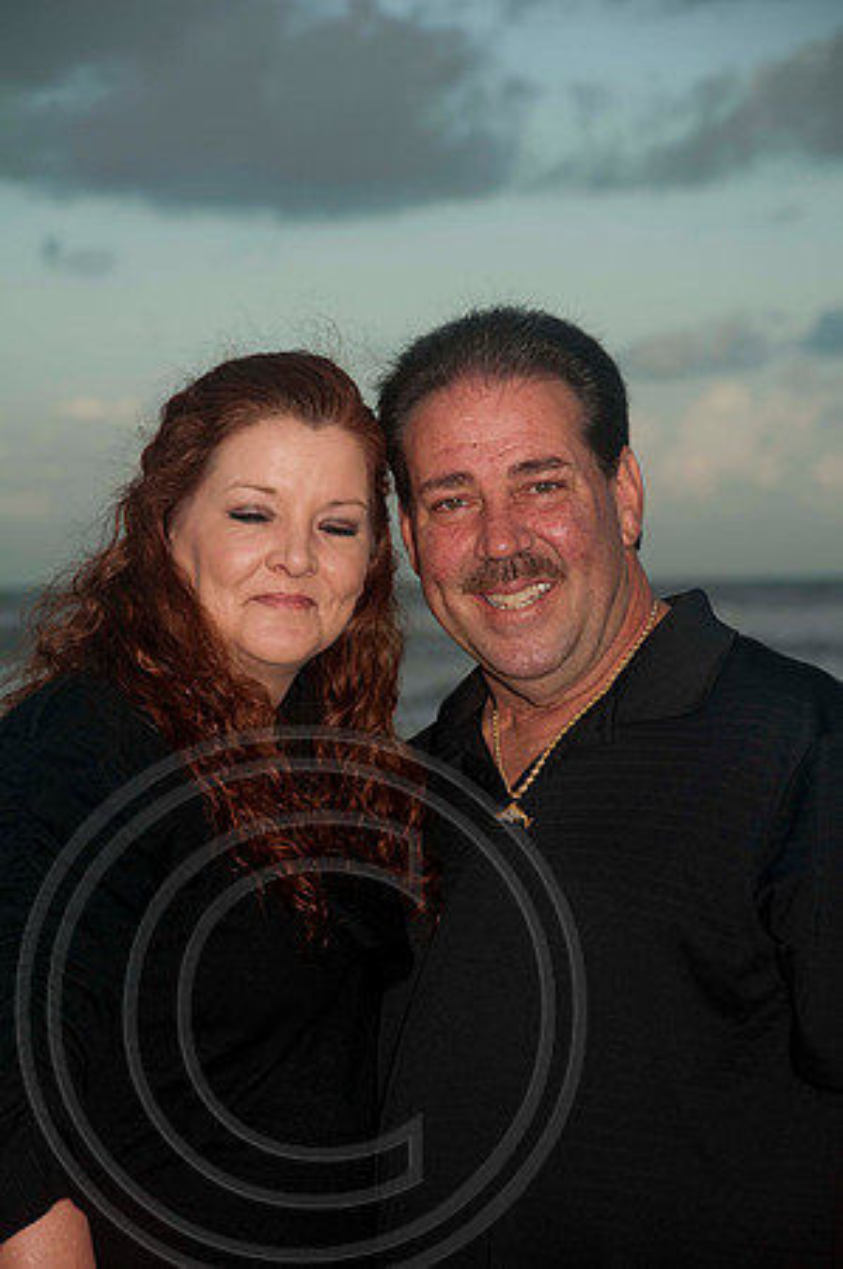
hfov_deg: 10.1
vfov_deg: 15.2
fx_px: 4752
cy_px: 634
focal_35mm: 135
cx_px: 422
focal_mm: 90
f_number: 6.3
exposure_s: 1/125
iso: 100
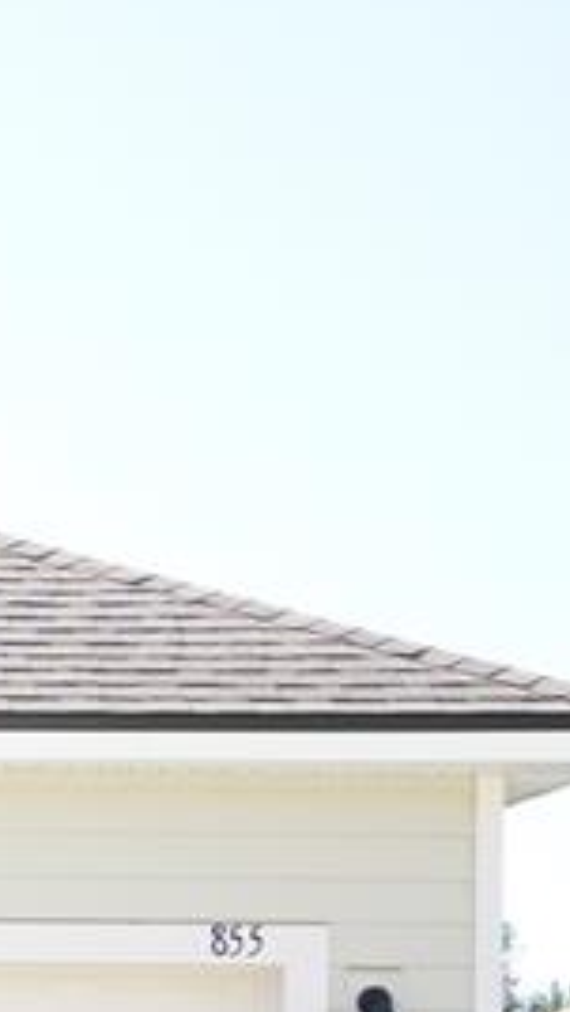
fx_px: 3757
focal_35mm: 140
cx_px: -1080
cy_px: 1084
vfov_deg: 15.0
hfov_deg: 7.7
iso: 100
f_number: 7.1
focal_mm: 35
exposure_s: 1/60
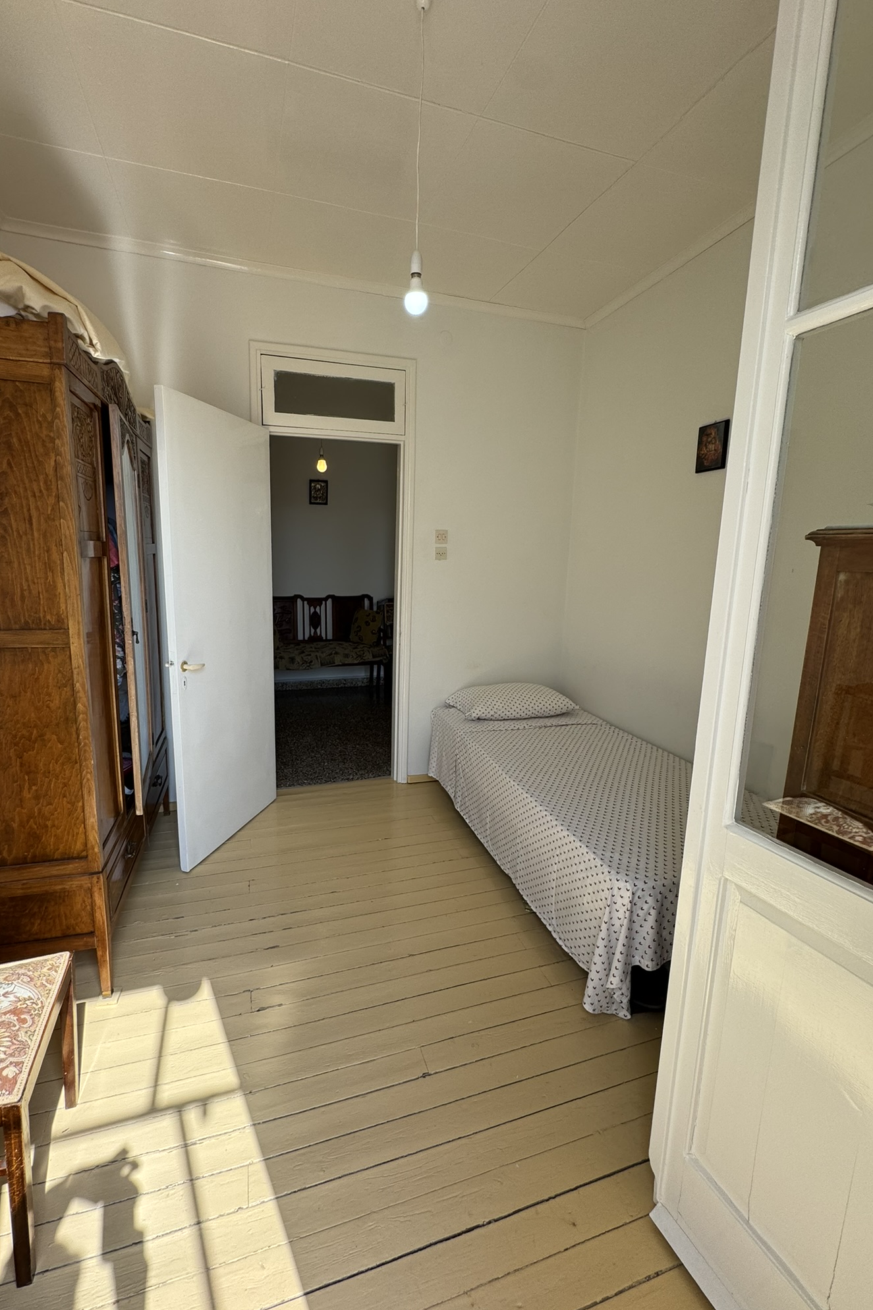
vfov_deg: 100.4
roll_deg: -1.6
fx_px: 546
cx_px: 395
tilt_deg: -8.5
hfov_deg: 77.1
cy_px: 643
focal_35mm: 15
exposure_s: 1/259
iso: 40
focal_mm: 2.22
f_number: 2.2
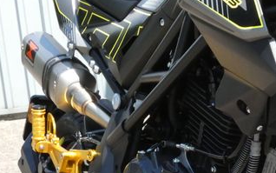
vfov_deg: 15.8
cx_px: 253
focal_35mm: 81
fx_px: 609
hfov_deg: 24.7
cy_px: 170
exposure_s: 1/1000
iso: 800
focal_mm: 6.8
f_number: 5.6
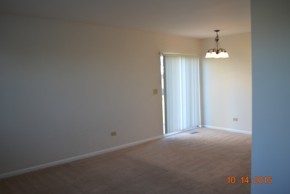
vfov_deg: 46.4
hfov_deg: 65.4
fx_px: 226
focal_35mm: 28
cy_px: 95
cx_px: 150
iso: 400
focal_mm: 18
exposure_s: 1/60
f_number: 4
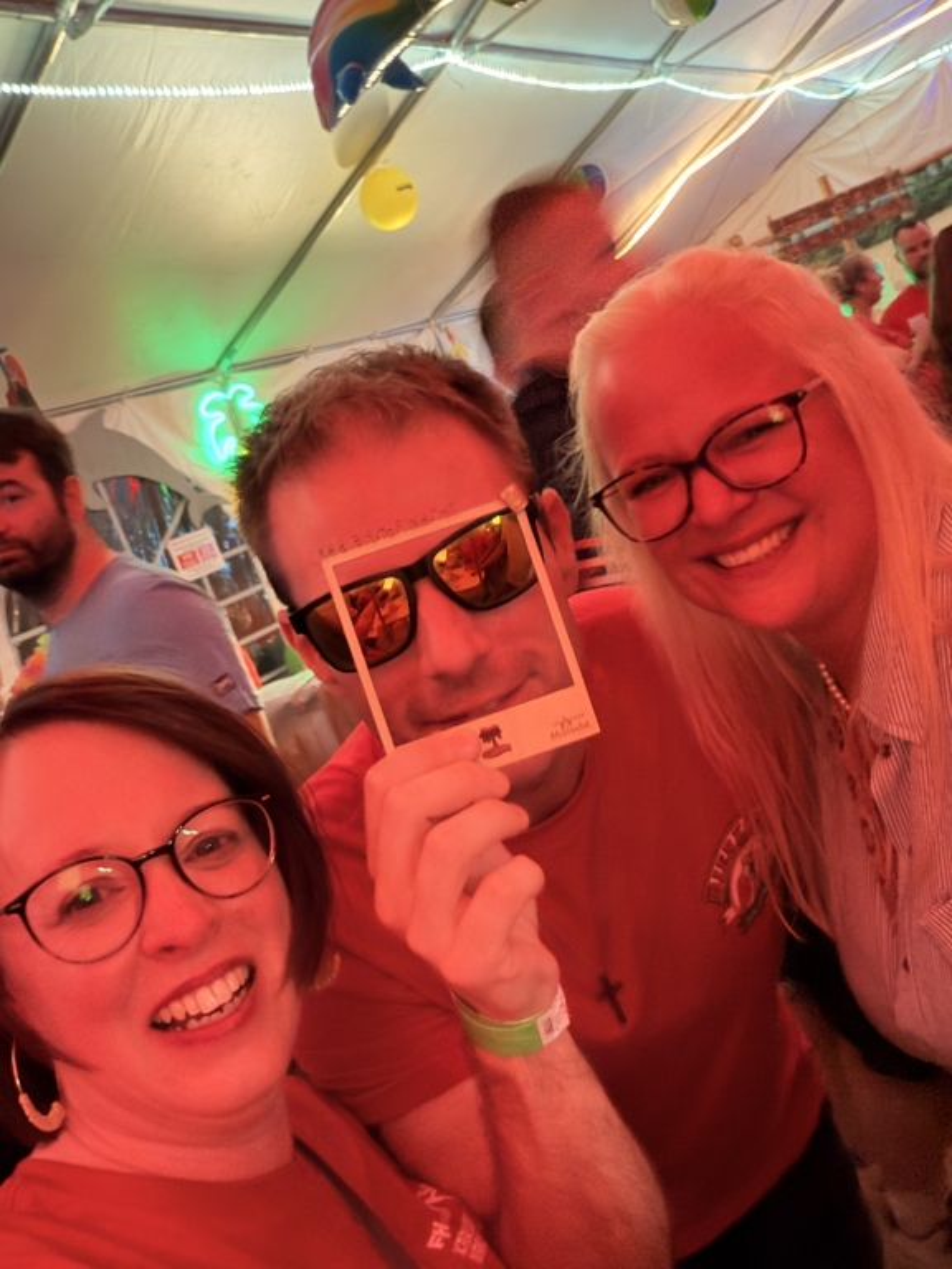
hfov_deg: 46.8
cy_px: 634
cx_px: 476
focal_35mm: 30
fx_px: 1100
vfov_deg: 60.0
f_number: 1.9
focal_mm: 2.71
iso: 1000
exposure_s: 1/8
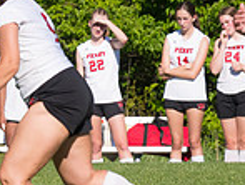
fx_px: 8046
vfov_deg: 1.3
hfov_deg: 1.7
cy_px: 98
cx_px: -152
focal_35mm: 1134
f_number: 5.6
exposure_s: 1/1600
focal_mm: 200
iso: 250
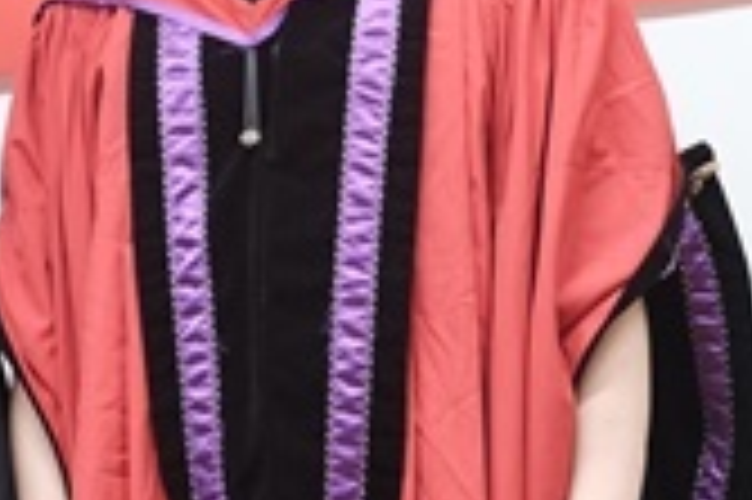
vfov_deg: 7.5
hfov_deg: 11.2
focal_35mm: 183
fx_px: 3819
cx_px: 50
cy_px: 514
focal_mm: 34.3
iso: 1600
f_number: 3.6
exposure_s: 1/90
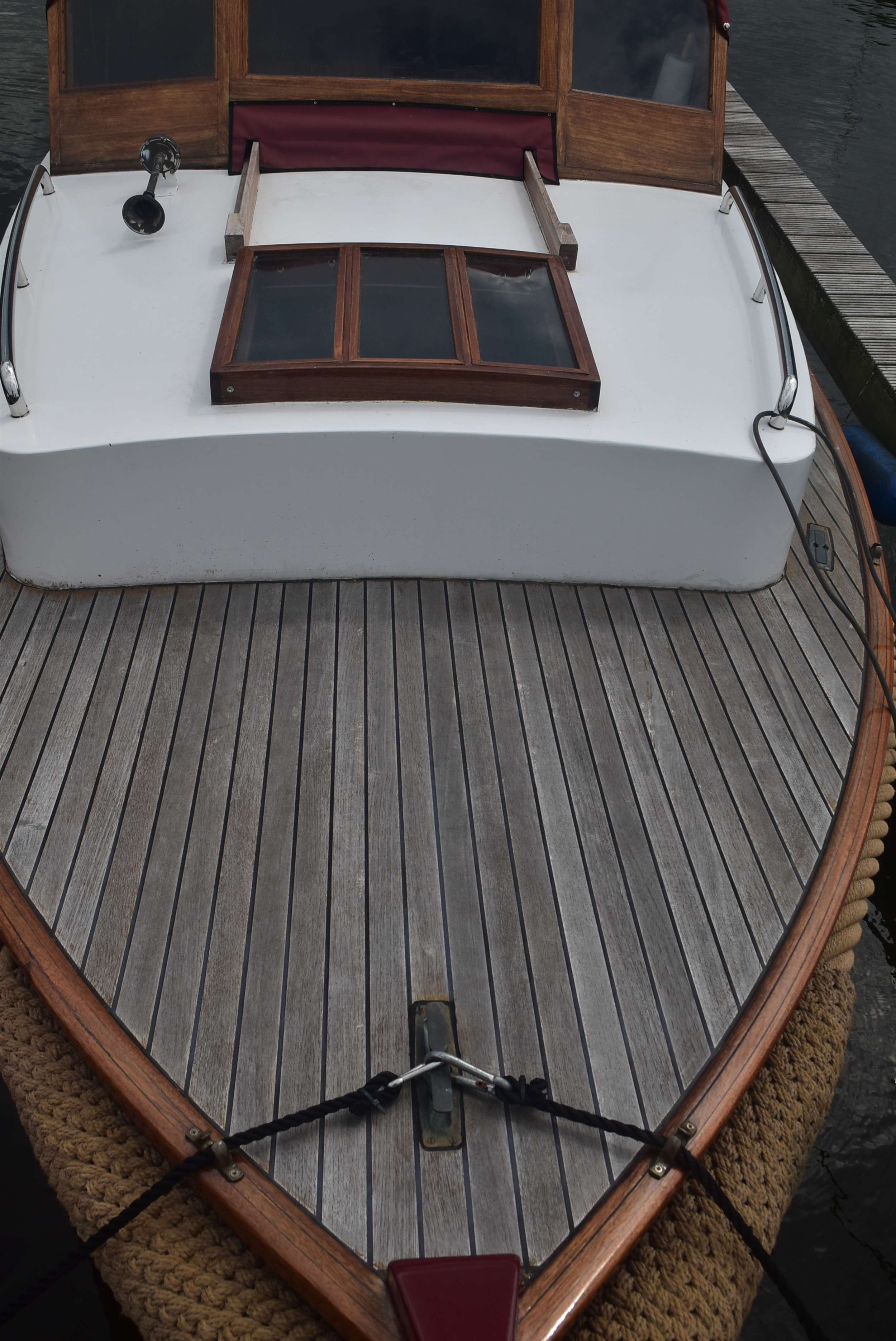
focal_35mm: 33
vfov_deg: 57.2
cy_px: 670
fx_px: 1230
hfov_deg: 40.0
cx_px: 448
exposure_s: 1/500
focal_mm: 22
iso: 250
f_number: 11
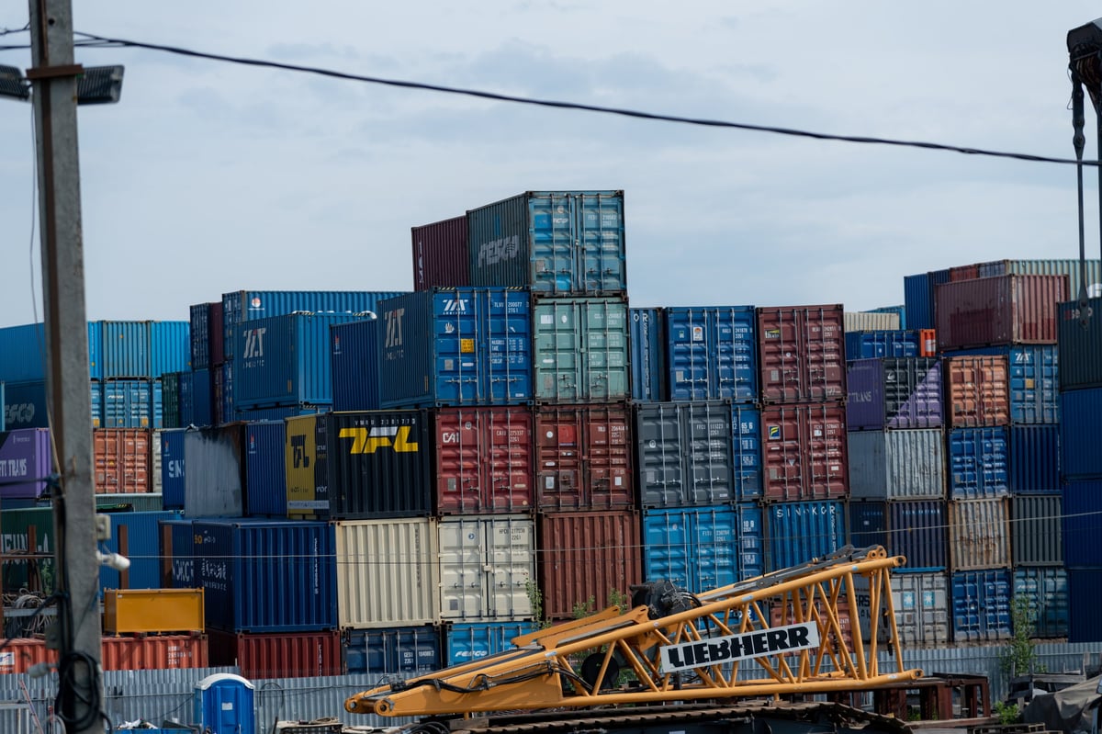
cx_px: 551
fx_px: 3672
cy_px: 367
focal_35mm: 120
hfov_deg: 17.1
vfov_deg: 11.4
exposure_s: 1/400
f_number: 5
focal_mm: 120
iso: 64
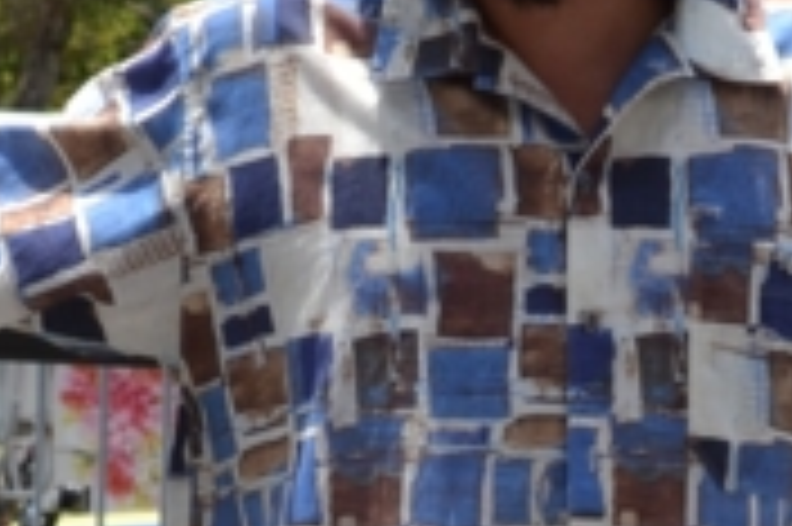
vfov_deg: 4.3
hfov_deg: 6.5
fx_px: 6923
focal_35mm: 315
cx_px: 502
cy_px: 728
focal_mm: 36
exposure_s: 1/250
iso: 100
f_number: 8
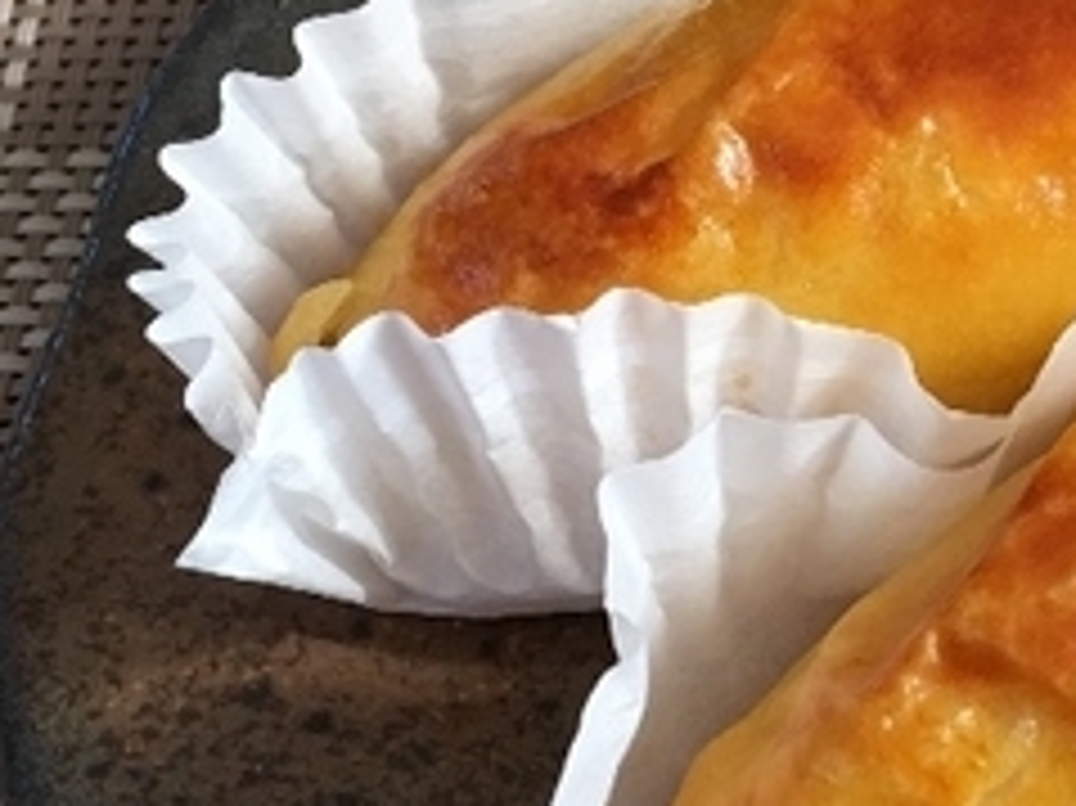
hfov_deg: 19.2
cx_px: 1247
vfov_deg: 15.2
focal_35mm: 97
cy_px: 527
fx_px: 3014
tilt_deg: -58.5
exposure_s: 1/30
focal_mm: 4.15
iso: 25
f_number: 2.2
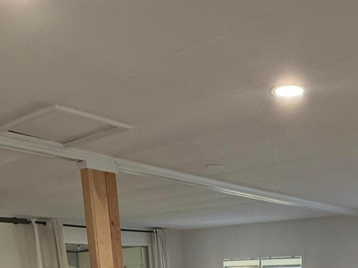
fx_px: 496
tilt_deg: -14.7
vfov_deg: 23.5
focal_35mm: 48
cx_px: 283
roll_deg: -0.1
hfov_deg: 38.3
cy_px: 413
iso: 400
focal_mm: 2.22
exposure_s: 1/120
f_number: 2.2
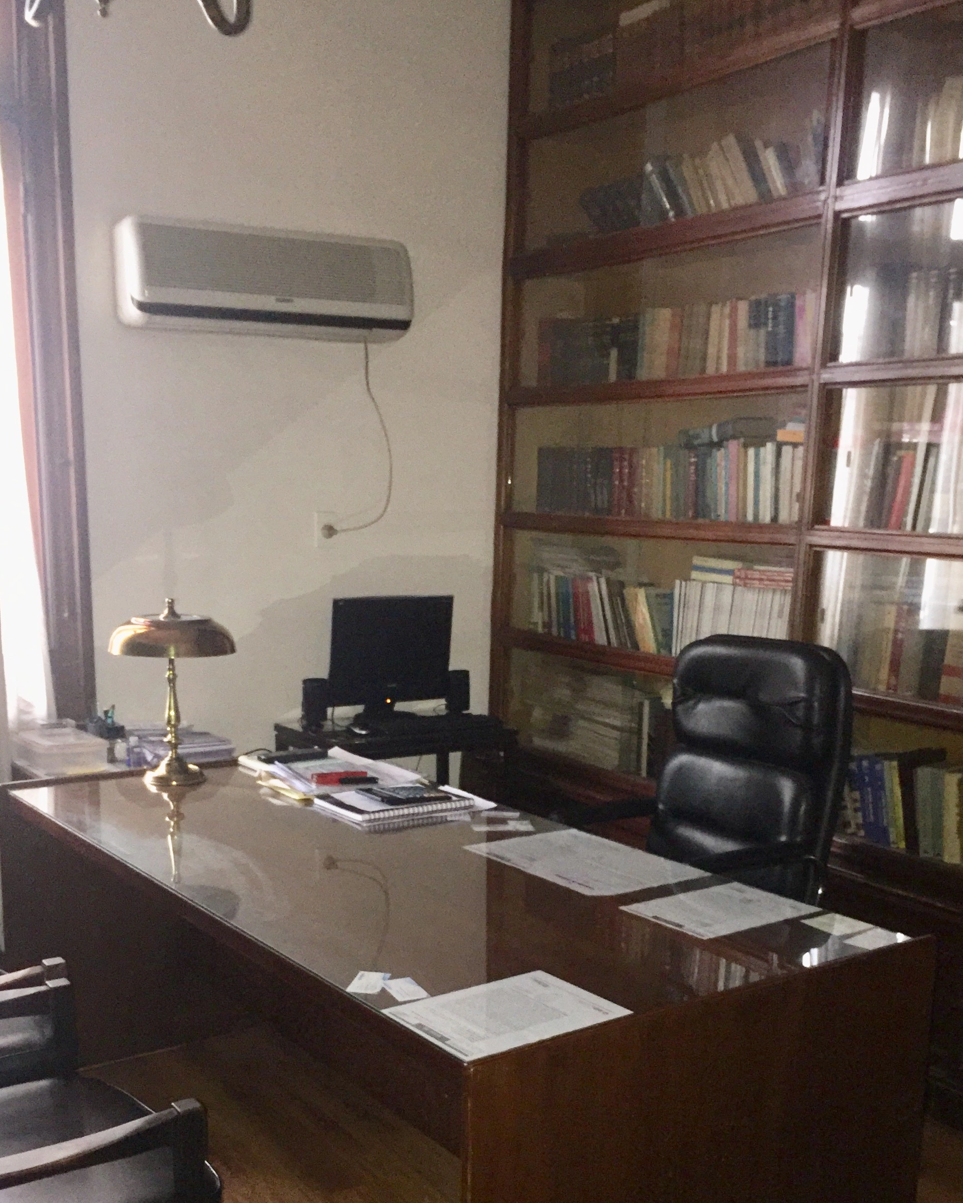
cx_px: 469
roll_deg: -1.1
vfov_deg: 47.3
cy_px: 788
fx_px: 1354
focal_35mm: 38
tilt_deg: -12.9
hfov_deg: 39.2
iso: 250
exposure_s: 1/17
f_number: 2.2
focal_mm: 4.15
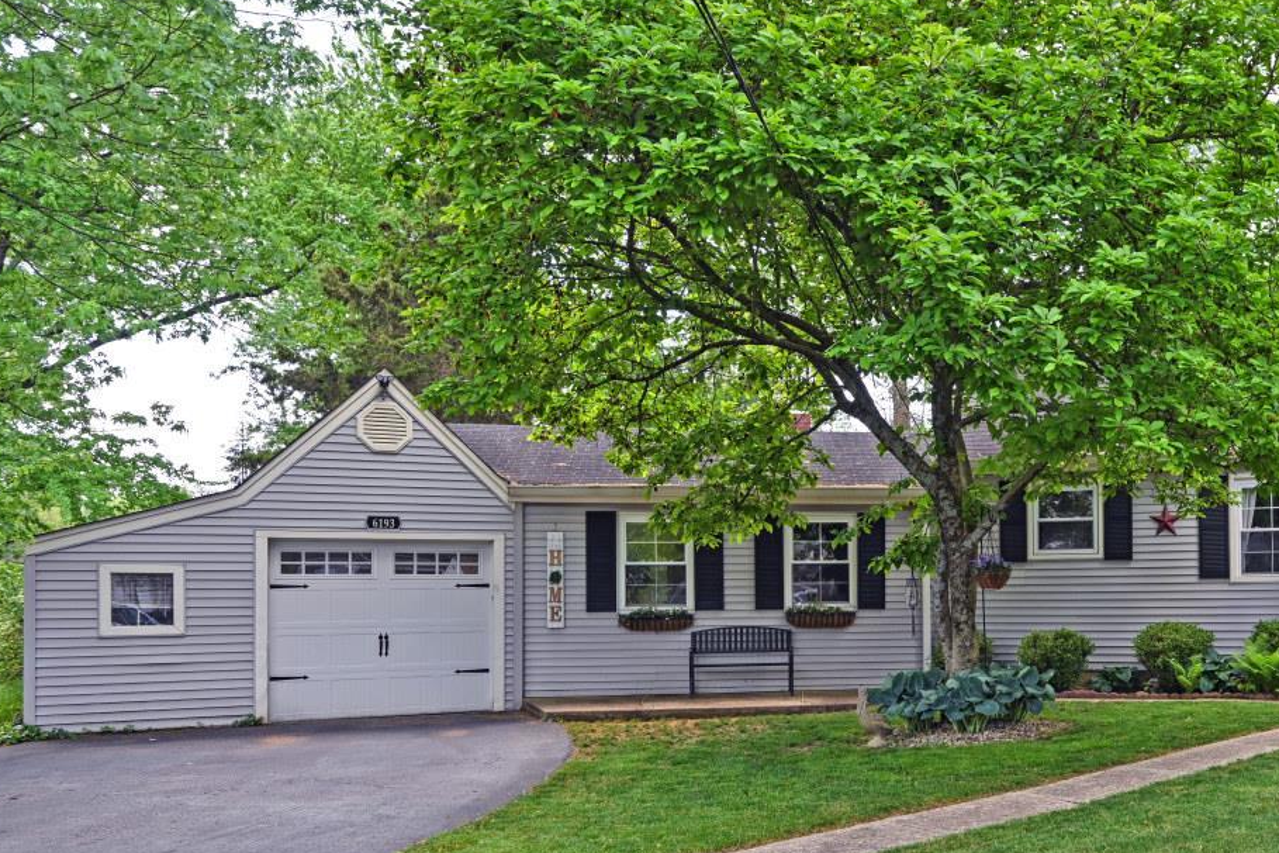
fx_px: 1172
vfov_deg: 39.5
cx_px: 989
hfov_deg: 54.0
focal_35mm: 33
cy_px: 573
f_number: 5
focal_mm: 20
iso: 200
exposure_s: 1/250
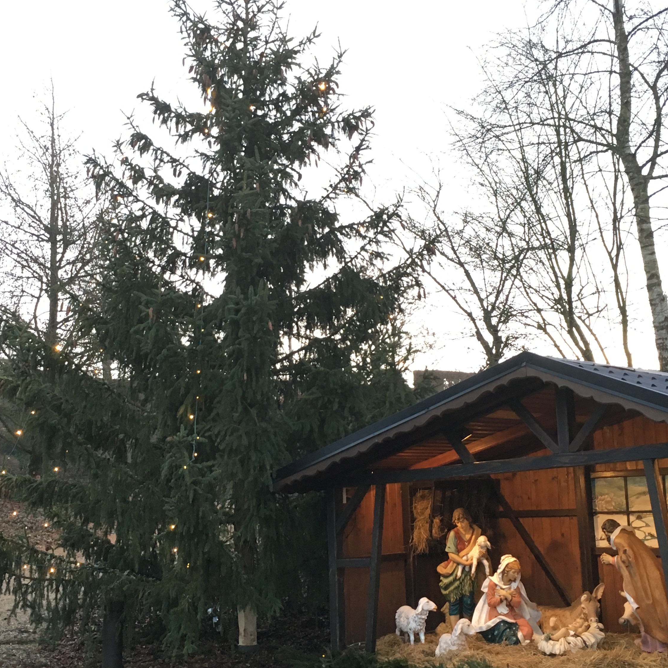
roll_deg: +1.7
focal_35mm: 46
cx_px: 326
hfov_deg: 36.8
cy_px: 334
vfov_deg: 36.8
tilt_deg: +10.7
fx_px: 1004
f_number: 2.2
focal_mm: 4.15
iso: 125
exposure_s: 1/33
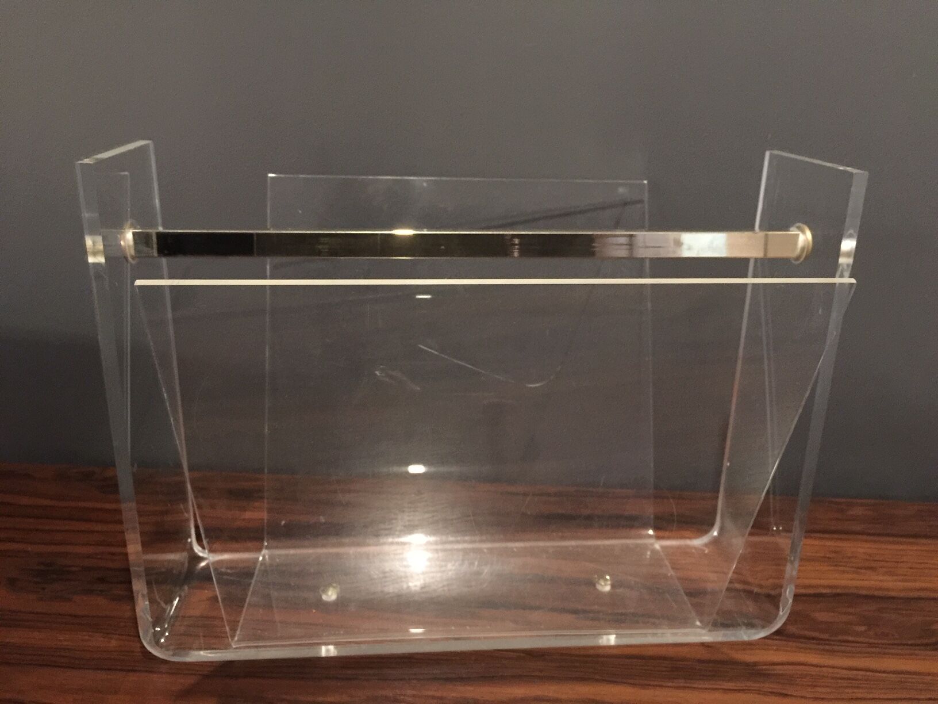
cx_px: 469
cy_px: 352
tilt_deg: -19.0
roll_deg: -2.4
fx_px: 786
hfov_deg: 61.7
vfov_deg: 48.2
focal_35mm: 29
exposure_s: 1/4
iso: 200
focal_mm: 4.15
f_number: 2.2
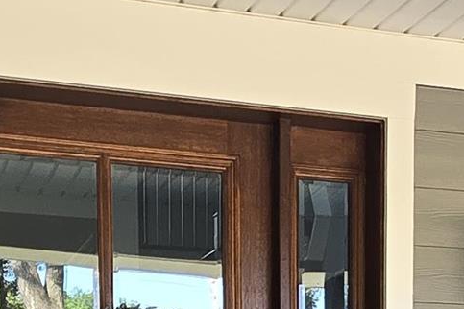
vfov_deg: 13.7
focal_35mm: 86
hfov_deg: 23.6
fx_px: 1108
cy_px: 606
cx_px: 305
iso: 64
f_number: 2.2
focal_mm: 2.2
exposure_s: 1/120
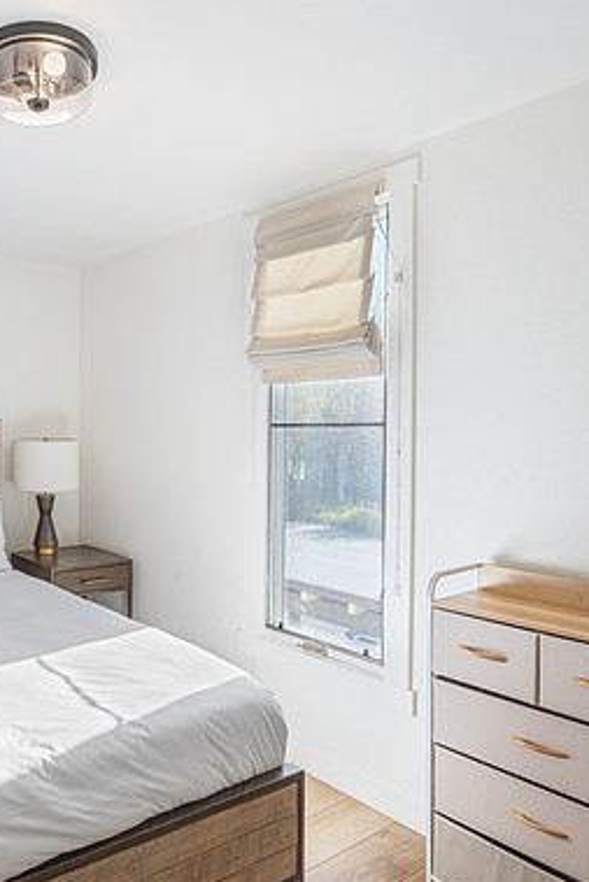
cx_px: 63
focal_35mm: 26
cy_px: 448
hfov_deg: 45.2
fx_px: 637
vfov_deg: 69.4
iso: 200
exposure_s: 1/20
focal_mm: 17
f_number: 8
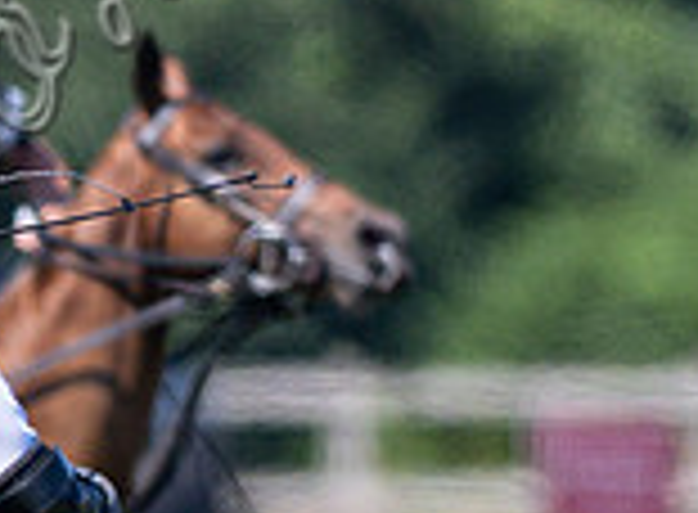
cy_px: 878
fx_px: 75252
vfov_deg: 0.4
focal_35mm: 3758
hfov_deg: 0.5
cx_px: -533
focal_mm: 400
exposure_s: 1/3200
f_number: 2.8
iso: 200
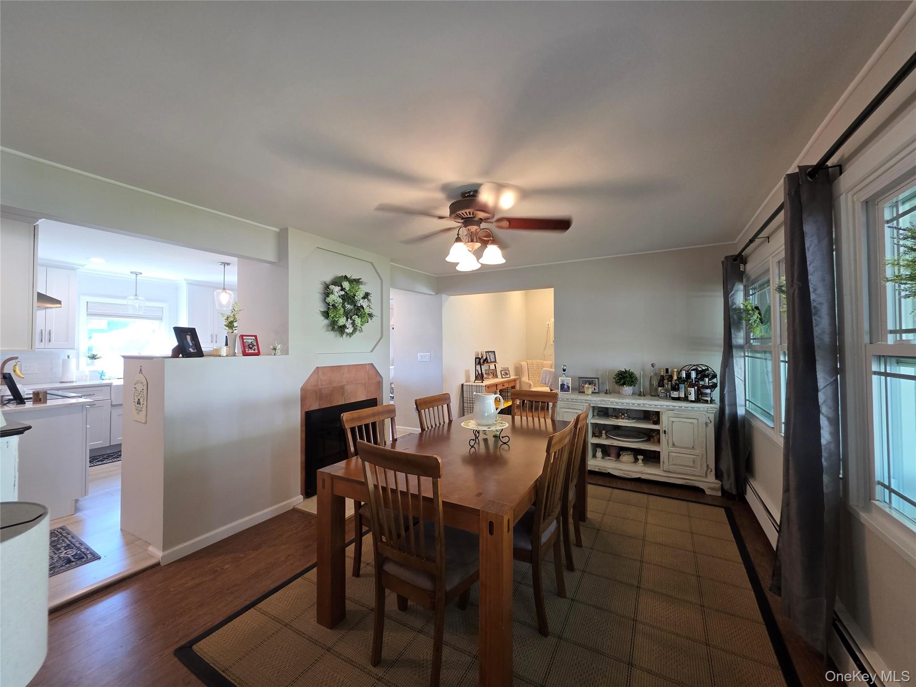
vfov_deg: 89.9
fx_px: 344
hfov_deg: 106.2
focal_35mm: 13
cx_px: 458
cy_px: 344
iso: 160
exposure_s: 1/60
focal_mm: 2.2
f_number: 1.9
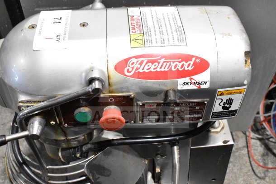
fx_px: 311
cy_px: 92
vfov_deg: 33.0
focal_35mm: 40
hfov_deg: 47.9
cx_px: 138
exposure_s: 1/250
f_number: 8
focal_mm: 27
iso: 6400
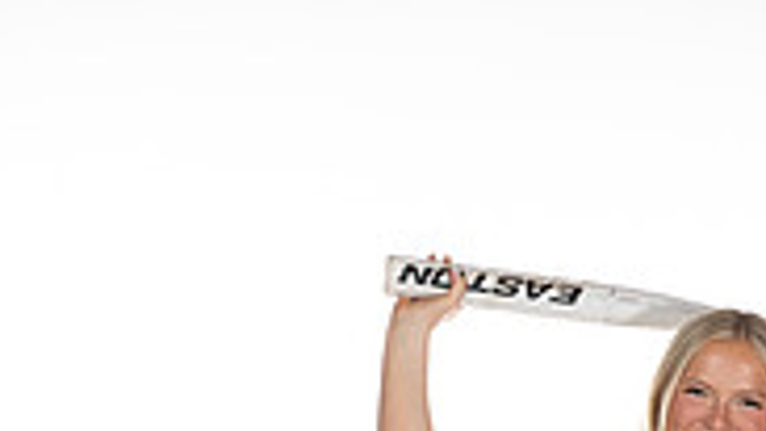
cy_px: 937
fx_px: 2560
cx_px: 435
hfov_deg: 17.0
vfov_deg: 8.9
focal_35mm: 126
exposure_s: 1/250
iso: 400
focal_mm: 49
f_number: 6.3
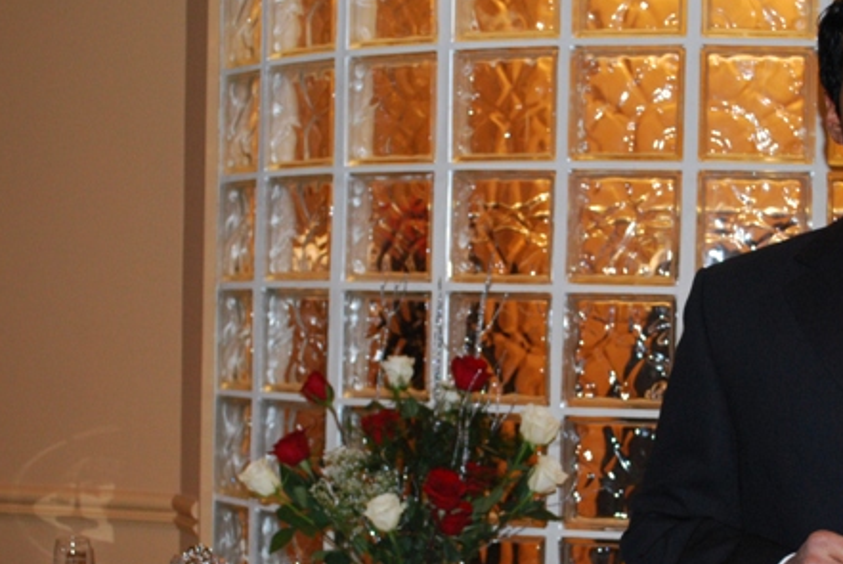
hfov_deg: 30.2
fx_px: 1547
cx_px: 571
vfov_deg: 20.6
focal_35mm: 66
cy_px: 363
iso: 800
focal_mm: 26
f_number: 5
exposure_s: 1/60
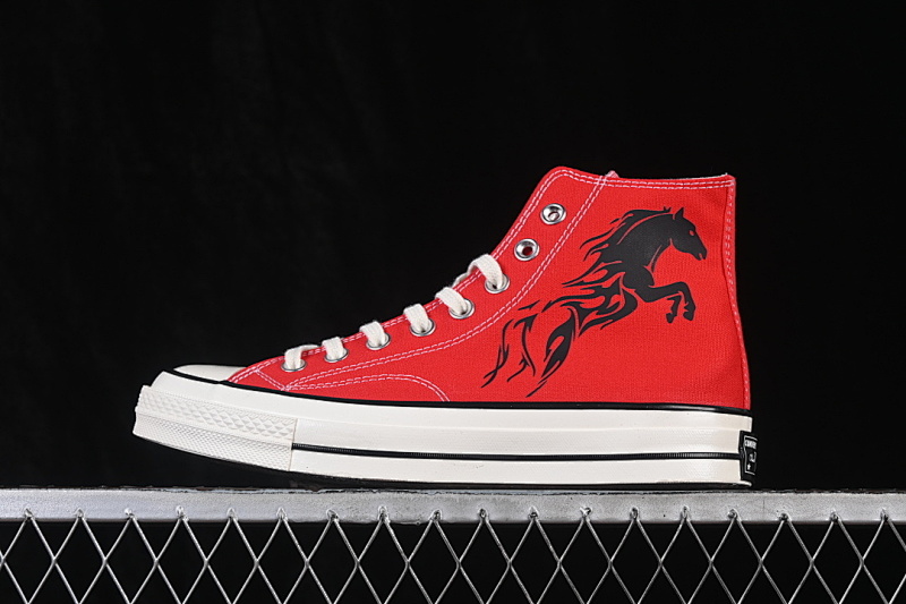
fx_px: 1887
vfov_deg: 18.2
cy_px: 302
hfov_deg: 27.0
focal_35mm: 75
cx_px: 453
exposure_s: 1/80
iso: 160
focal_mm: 50
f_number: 8
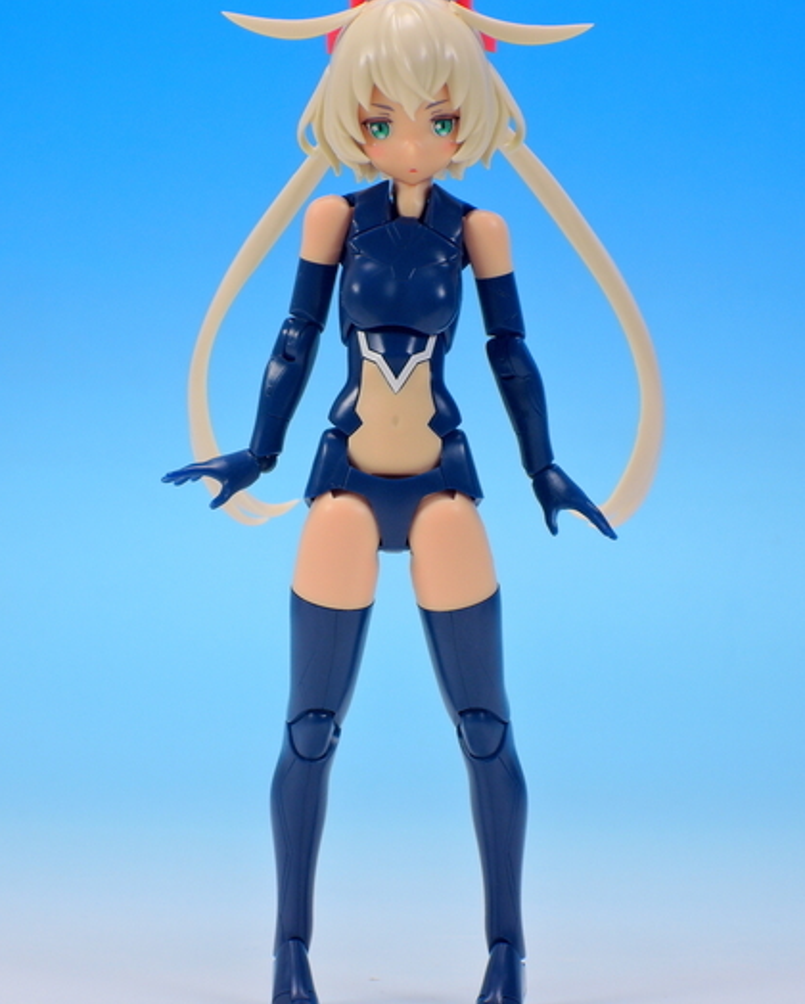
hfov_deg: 11.5
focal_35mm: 134
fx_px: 3986
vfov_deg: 14.4
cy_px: 483
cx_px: 402
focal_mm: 25.5
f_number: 5.6
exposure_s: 1/2.5
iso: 80
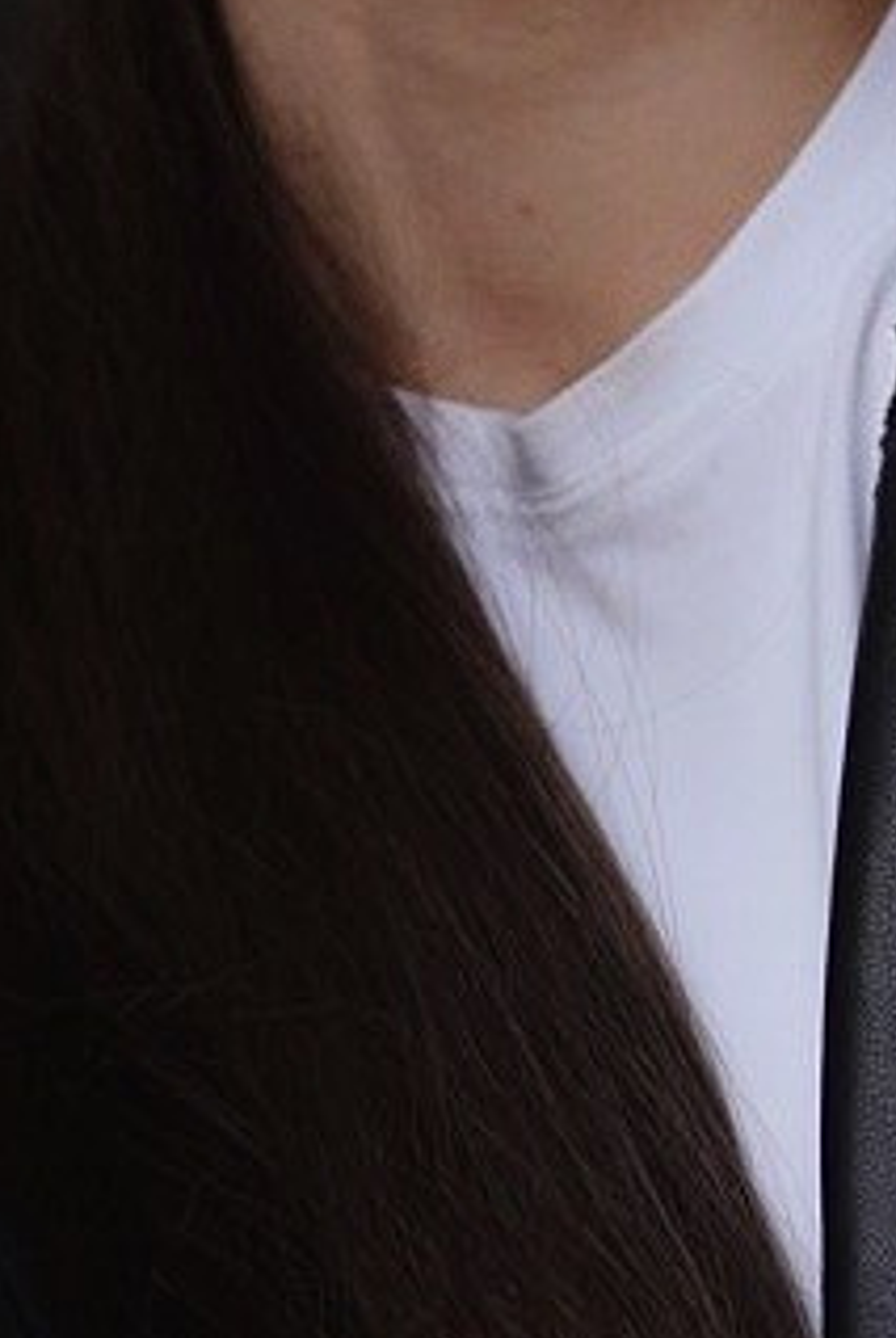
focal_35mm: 432
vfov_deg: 4.8
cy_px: -80
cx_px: 437
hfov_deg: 3.2
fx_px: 16074
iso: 100
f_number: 1.8
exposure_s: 1/1000
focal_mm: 85
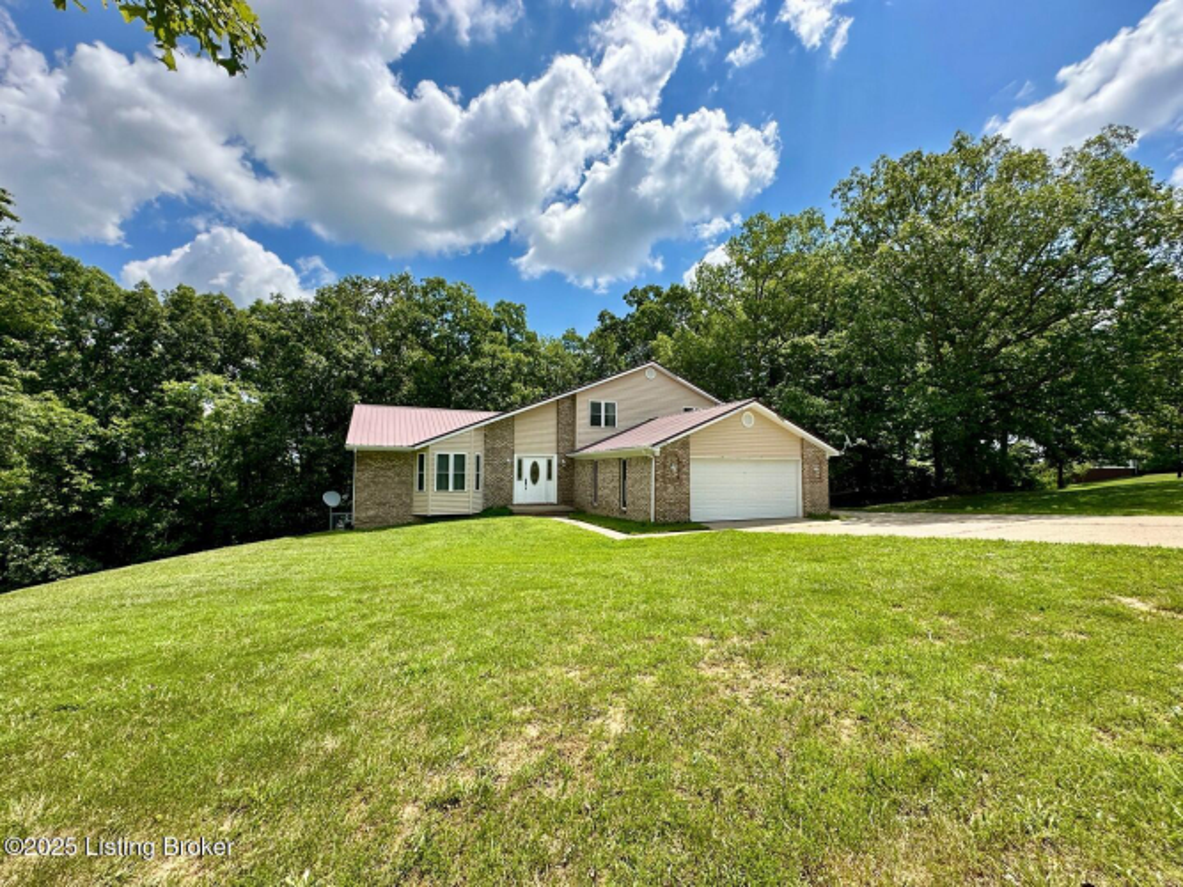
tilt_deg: +3.5
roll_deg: -0.1
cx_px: 592
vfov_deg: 85.7
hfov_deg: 102.1
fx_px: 478
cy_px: 444
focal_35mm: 14
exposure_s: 1/1082
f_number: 2.2
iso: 50
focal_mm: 2.22
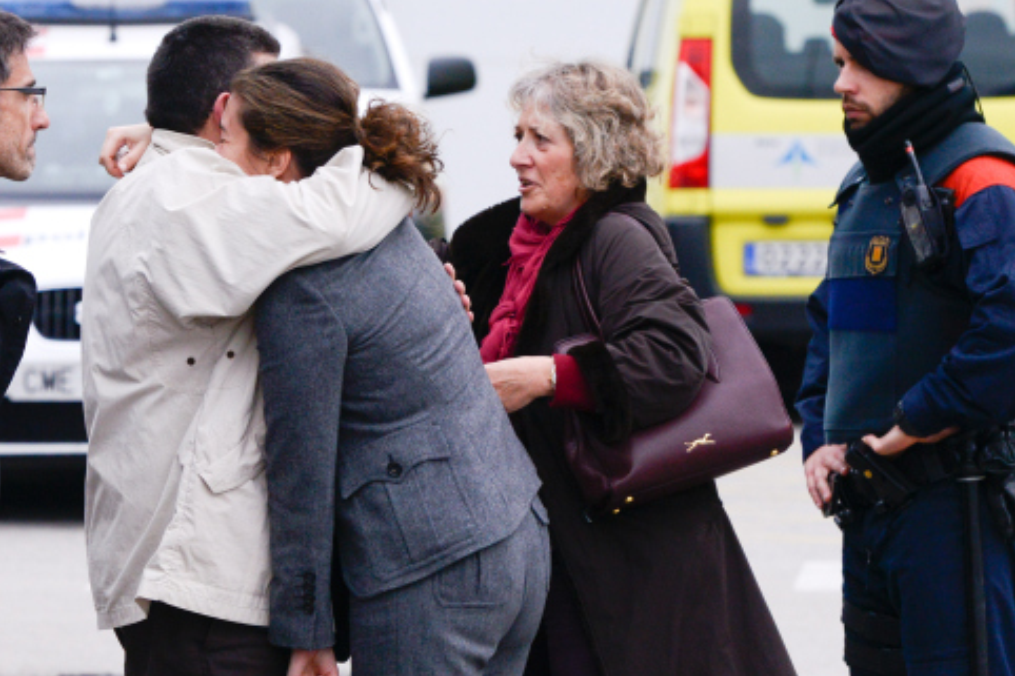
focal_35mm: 182
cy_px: 389
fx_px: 5129
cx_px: 364
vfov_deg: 7.5
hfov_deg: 11.3
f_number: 5
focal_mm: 135
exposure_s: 1/5000
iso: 800
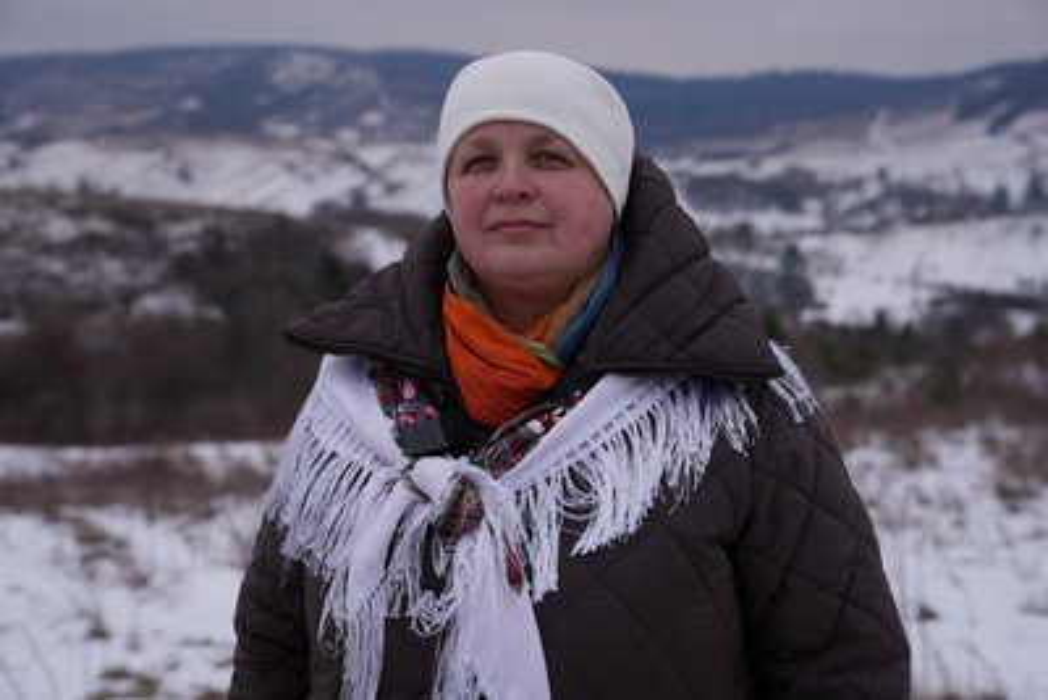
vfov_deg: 23.8
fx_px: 1660
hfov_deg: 35.0
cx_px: 524
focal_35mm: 57
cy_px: 350
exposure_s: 1/200
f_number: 4.5
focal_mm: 57
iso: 80
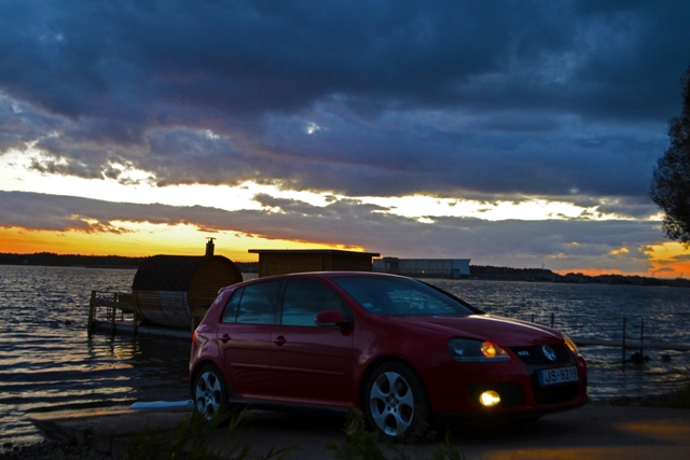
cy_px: 230
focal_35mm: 39
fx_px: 748
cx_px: 345
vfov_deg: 34.2
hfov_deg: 49.5
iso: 560
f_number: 4.2
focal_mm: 26
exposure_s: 1/15
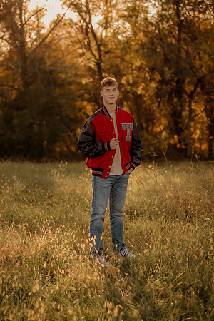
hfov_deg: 18.2
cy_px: 160
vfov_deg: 27.0
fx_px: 669
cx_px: 107
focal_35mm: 75
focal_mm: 50
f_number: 1.8
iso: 250
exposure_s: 1/1000
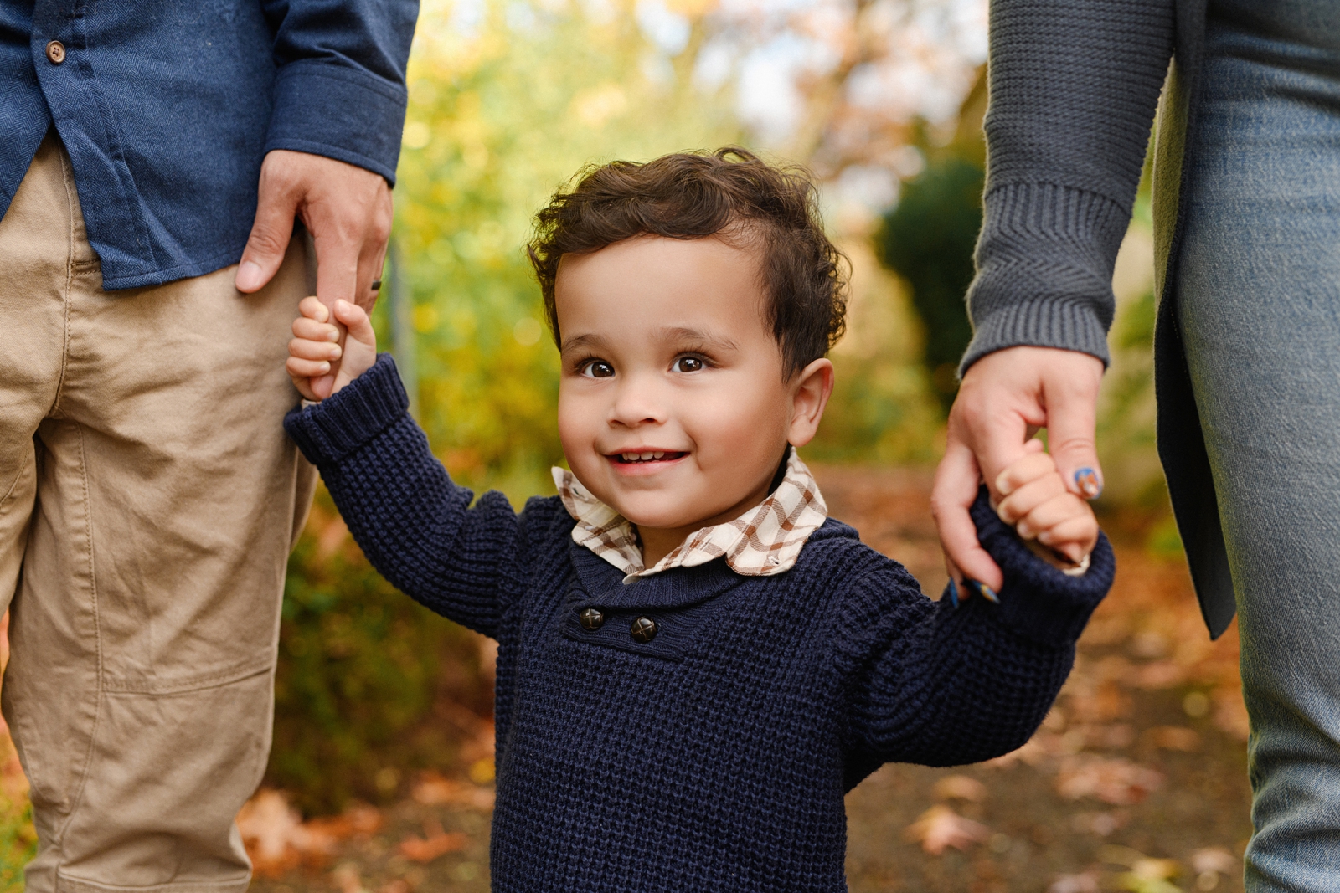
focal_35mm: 50
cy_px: 446
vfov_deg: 27.0
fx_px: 1861
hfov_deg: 39.6
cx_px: 670
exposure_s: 1/400
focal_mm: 50
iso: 250
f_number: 3.2
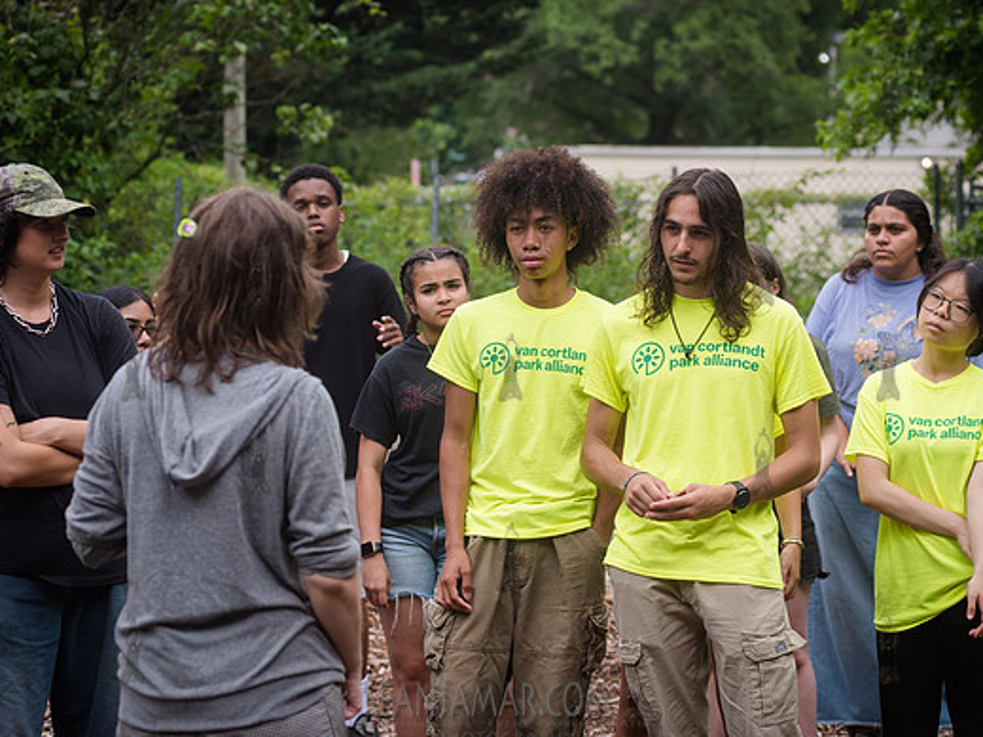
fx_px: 2669
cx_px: 557
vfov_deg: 15.7
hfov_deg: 20.9
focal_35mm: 94
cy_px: 346
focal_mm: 80
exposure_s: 1/1000
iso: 400
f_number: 4
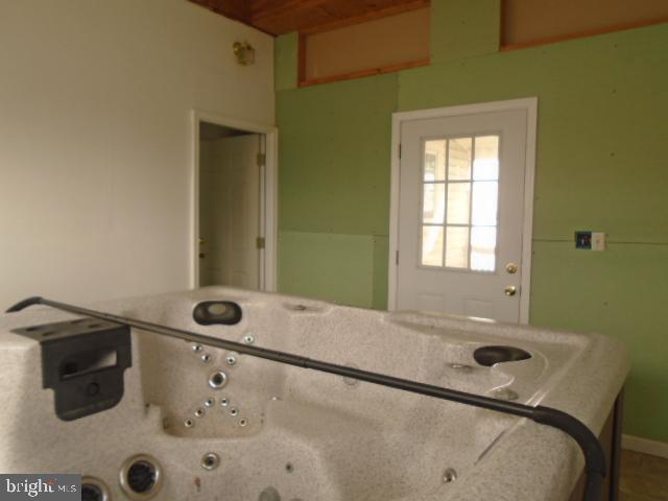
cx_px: 334
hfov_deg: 67.3
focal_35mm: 26
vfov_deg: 53.1
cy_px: 250
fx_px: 502
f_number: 3.2
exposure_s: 1/80
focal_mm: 4.6
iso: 100
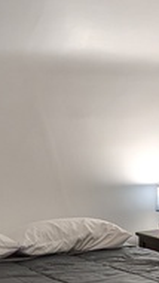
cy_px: 217
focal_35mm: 103
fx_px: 771
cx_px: 148
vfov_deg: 20.6
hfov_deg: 11.7
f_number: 1.73
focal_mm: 4.38
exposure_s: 1/120
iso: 70
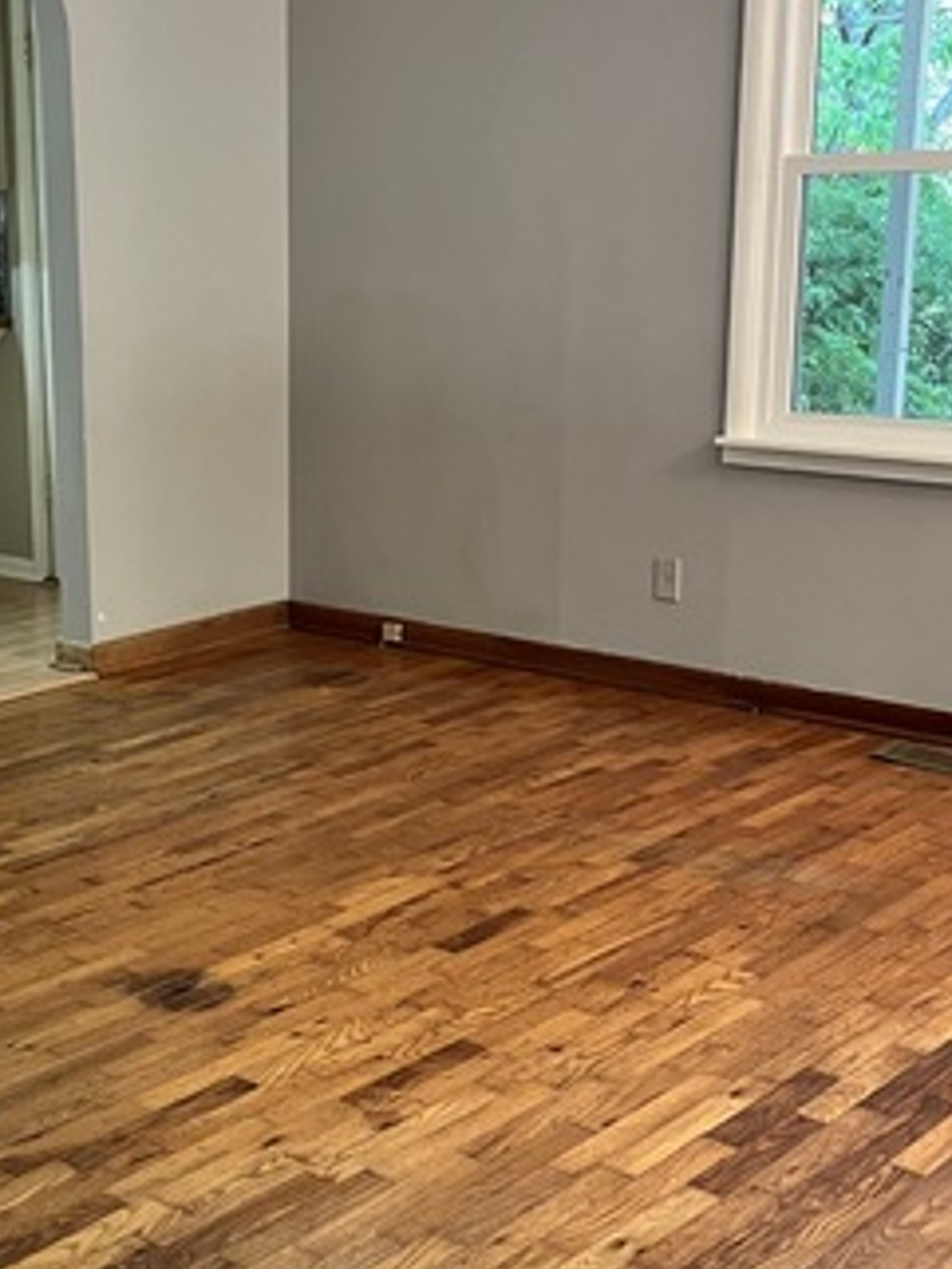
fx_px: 1979
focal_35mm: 54
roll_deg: +1.6
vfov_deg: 35.5
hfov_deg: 26.5
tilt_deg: -15.1
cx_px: 174
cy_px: 682
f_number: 1.6
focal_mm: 5.1
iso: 200
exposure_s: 1/60
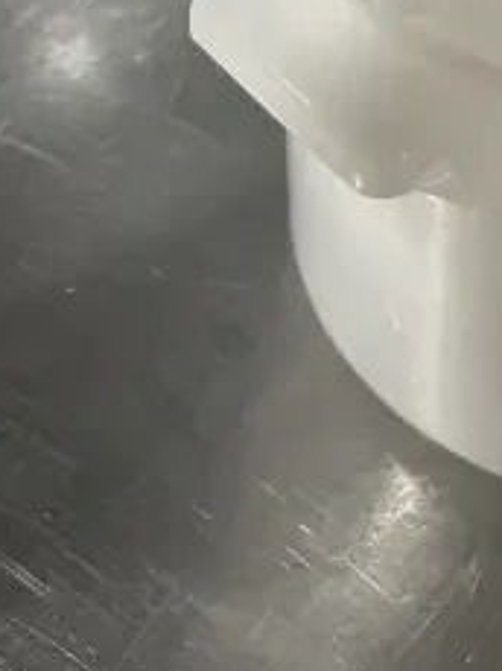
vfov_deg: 18.6
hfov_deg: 15.1
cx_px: 709
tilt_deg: -26.8
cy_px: -369
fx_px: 1782
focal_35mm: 92
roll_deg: -9.1
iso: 125
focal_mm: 4.2
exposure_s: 1/73
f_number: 1.6
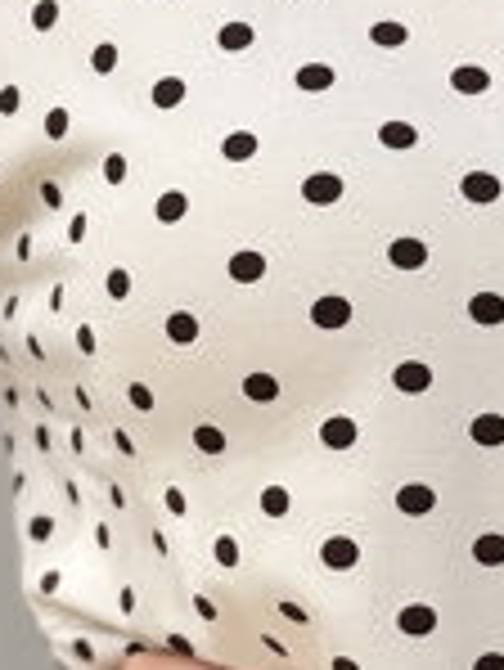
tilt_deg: -10.5
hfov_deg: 16.8
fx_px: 1667
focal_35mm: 86
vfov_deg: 22.5
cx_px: 513
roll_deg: -1.0
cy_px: 524
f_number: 1.78
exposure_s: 1/2445
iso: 80
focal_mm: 6.76
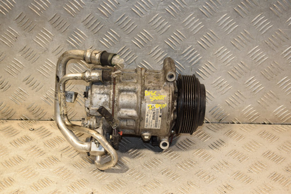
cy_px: 97
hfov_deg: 29.9
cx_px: 146
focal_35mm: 68
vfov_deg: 20.1
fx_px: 545
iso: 800
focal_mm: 45
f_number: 5.6
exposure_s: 1/200
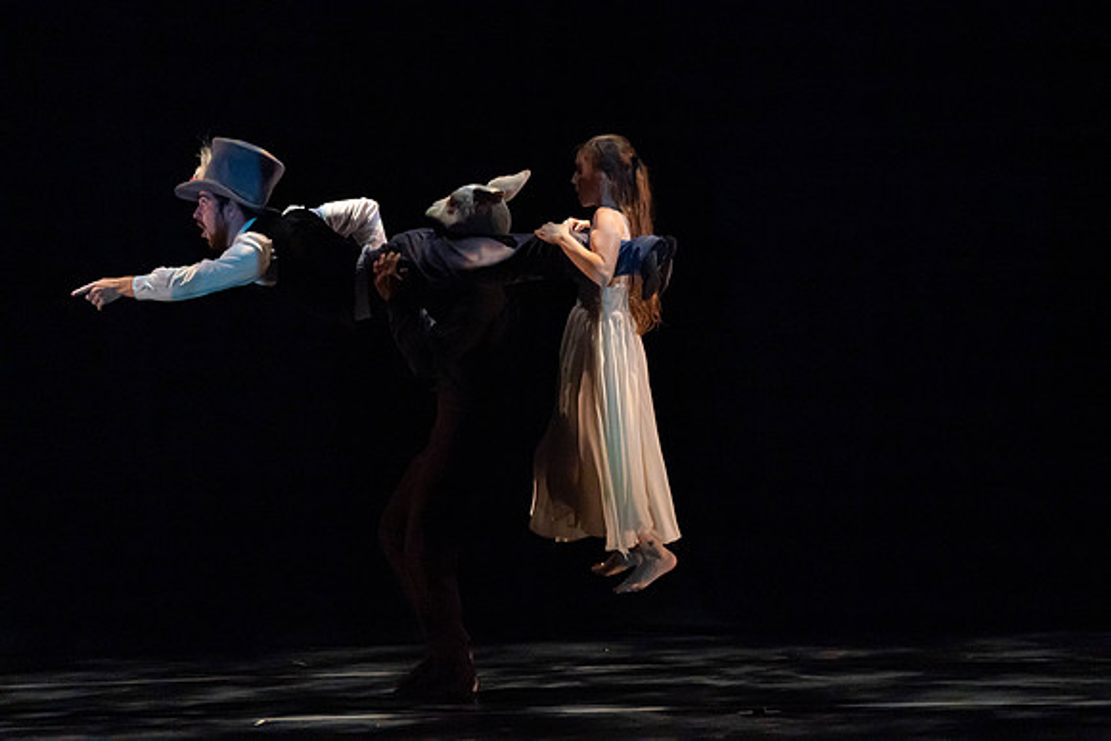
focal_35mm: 339
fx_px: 10464
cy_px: 370
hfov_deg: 6.1
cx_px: 556
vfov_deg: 4.1
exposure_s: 1/320
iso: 6400
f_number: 5.6
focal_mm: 339
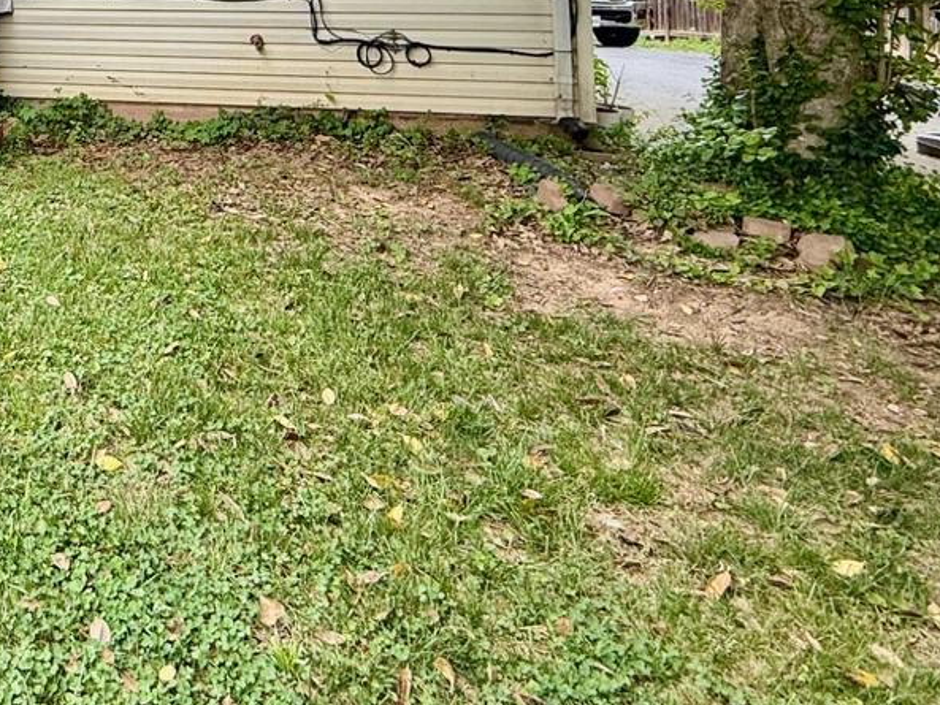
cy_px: -74
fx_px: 923
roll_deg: -0.1
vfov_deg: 35.6
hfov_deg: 43.5
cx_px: -62
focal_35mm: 34
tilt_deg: +3.8
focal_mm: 2.22
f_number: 2.2
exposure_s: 1/166
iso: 50
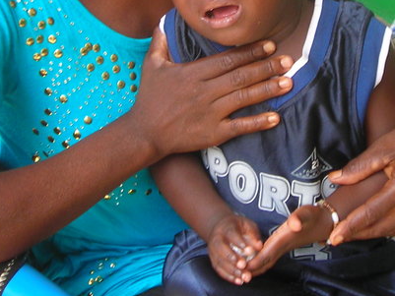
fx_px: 1107
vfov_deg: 14.8
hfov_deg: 20.2
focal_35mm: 97
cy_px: -48
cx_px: 253
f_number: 3.2
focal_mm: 6.3
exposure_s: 1/58.1
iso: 50
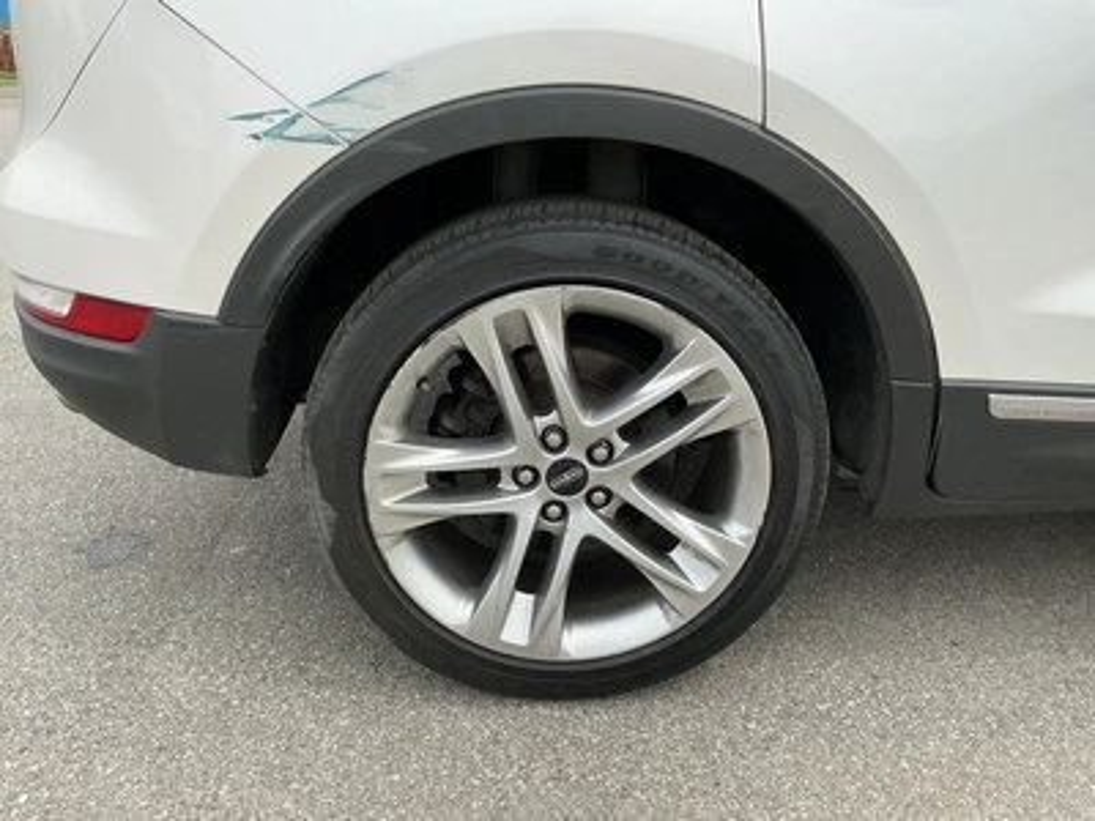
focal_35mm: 28
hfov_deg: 63.4
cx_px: 548
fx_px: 886
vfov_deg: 49.7
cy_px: 410
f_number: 1.8
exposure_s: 1/1015
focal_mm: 3
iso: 25
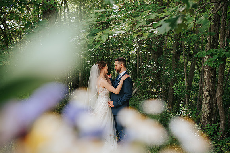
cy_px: 76
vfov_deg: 37.8
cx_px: 115
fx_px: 223
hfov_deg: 54.5
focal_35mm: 35
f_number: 2.8
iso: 500
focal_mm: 35
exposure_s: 1/2000
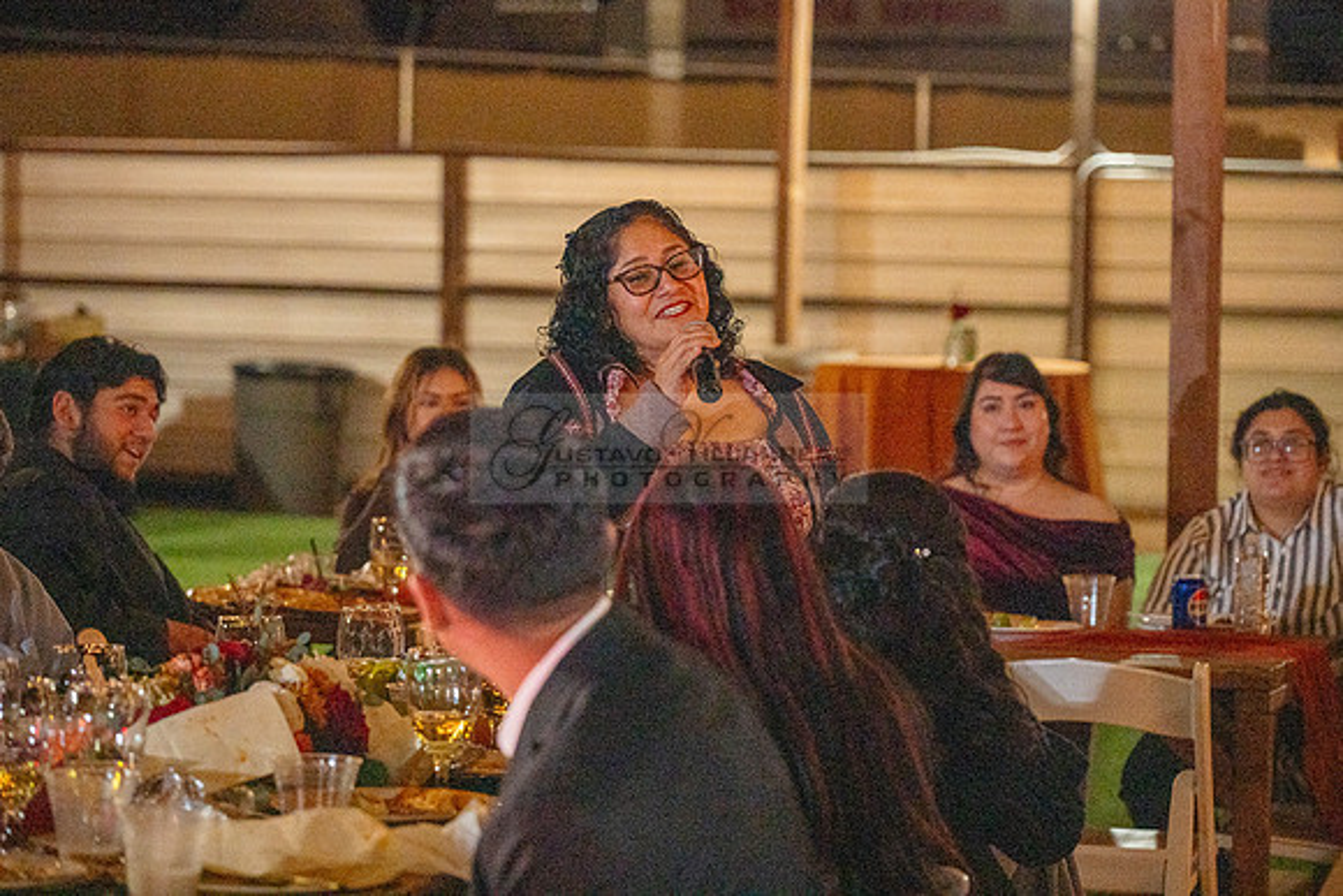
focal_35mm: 120
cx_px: 672
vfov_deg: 11.5
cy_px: 386
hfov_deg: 17.1
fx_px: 4464
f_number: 4
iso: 3200
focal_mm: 105
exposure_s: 1/160
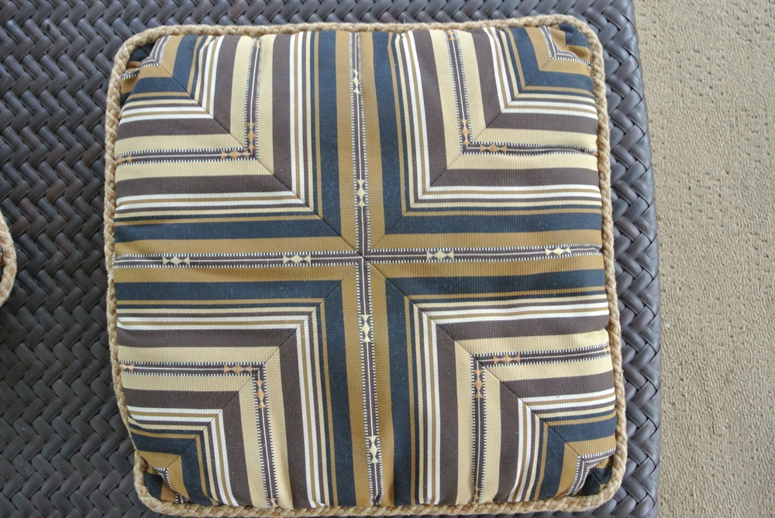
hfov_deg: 38.2
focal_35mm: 52
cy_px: 259
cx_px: 388
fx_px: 1121
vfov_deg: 26.1
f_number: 4.8
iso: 720
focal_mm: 19.6
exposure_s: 1/60
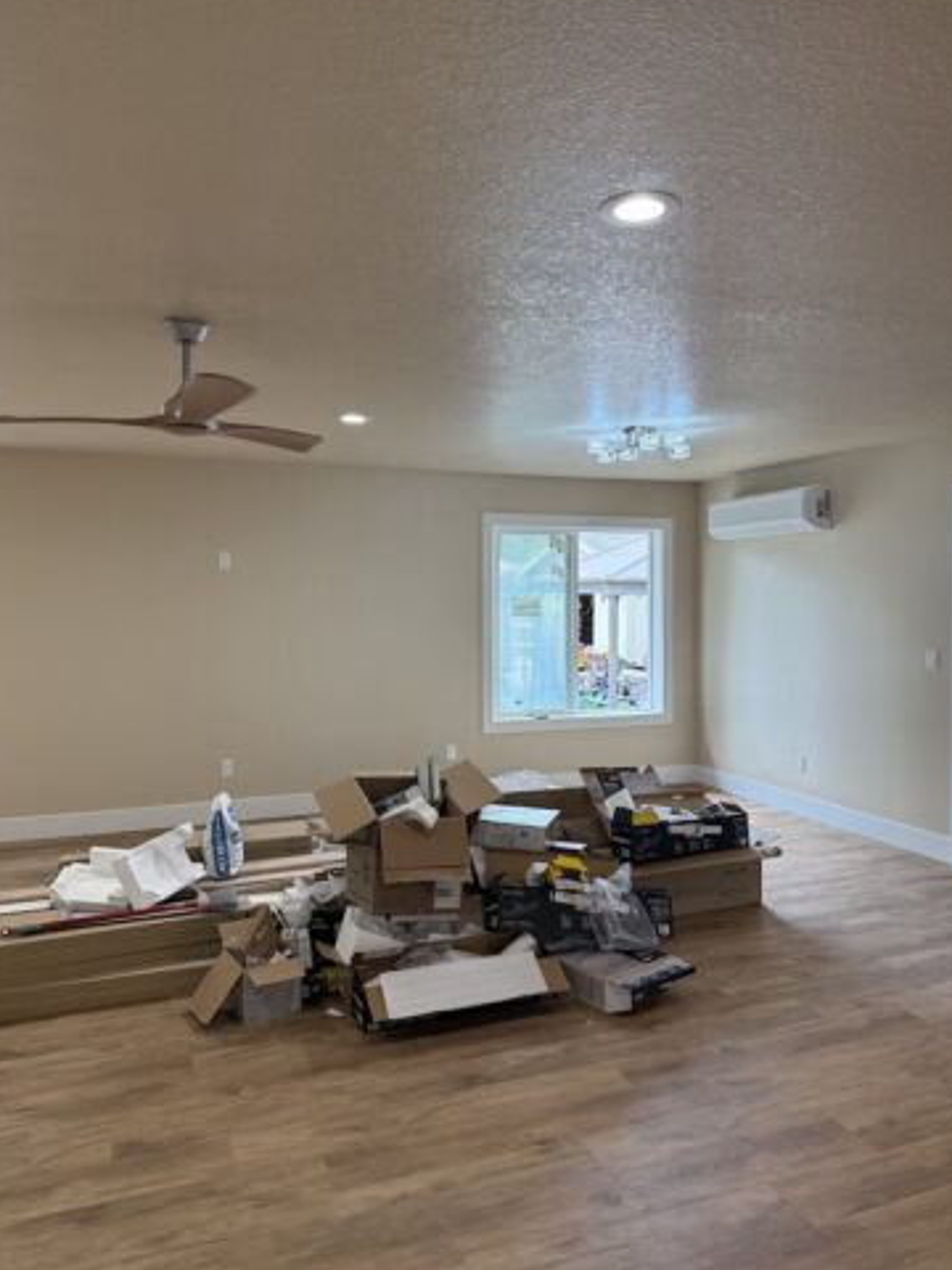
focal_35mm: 25
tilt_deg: +0.1
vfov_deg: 69.4
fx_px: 917
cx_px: 469
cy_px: 622
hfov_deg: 54.9
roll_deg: +0.1
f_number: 1.78
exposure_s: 1/240
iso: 200
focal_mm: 6.76
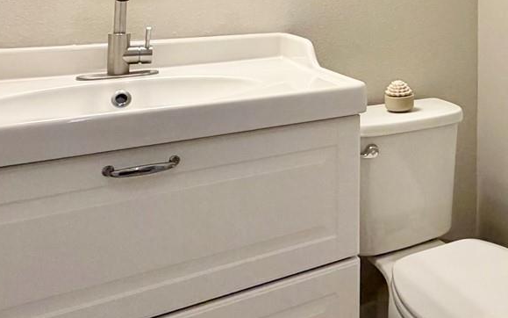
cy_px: -25
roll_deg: -0.7
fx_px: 568
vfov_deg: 28.6
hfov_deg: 44.7
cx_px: 438
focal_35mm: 41
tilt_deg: +0.0
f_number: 2.2
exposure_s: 1/60
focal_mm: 2.22
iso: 250
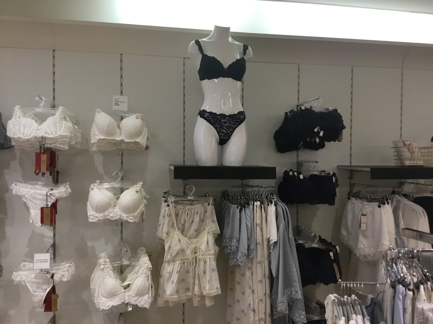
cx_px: 216
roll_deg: +0.1
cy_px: 162
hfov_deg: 58.4
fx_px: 388
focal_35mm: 31
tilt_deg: -0.4
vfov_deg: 45.4
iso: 64
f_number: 2.4
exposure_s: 1/33
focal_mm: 3.3
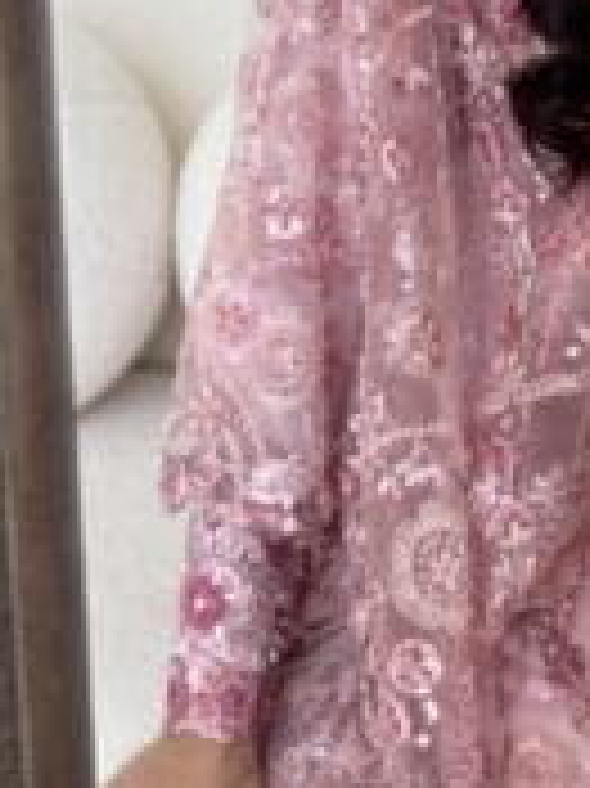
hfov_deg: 13.2
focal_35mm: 110
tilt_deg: -27.3
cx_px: 604
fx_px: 2503
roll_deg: -2.9
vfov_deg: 17.9
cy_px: 414
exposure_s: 1/173
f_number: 1.78
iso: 64
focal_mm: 6.76
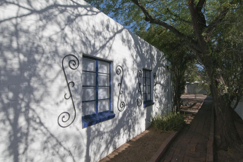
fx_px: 121
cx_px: 122
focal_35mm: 18
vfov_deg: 67.3
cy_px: 81
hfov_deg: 90.1
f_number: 14
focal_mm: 12
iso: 500
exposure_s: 1/800
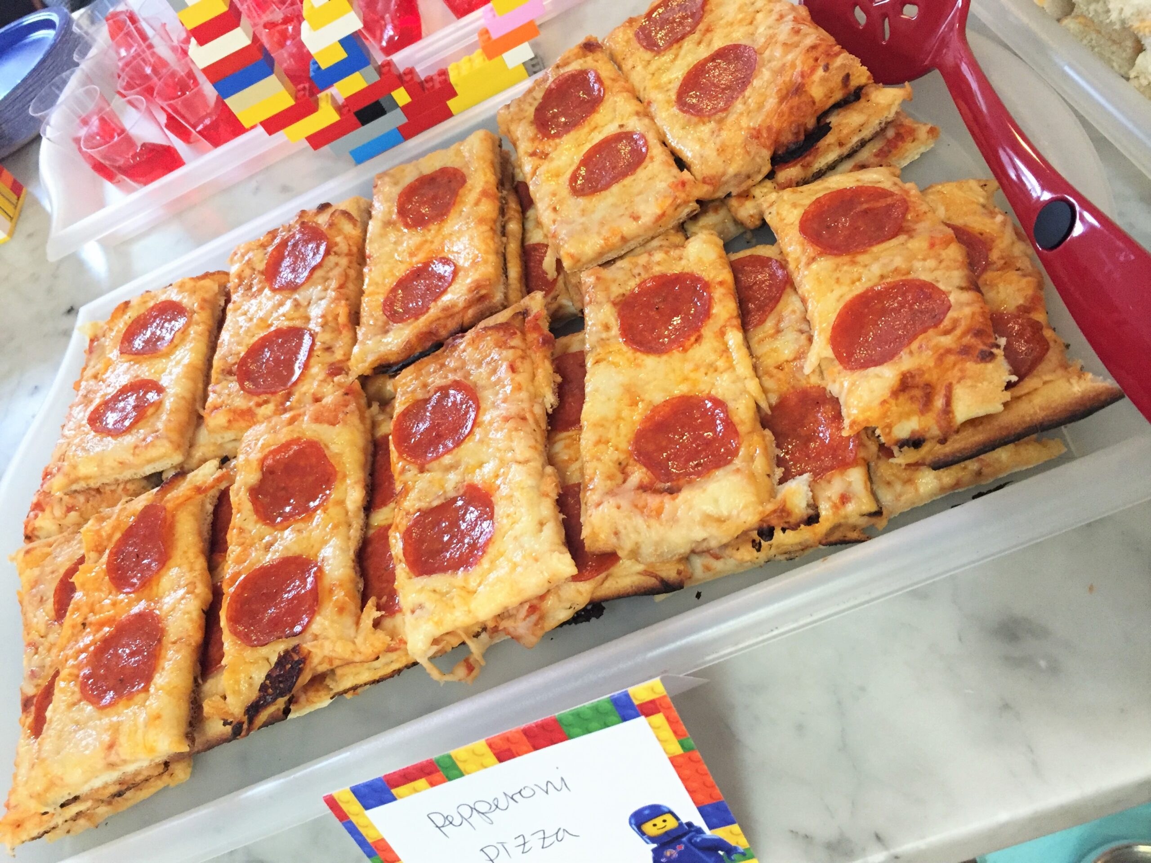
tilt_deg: -45.4
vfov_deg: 48.2
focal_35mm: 29
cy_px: 432
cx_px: 576
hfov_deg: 61.7
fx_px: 964
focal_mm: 4.15
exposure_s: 1/30
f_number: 2.2
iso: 200
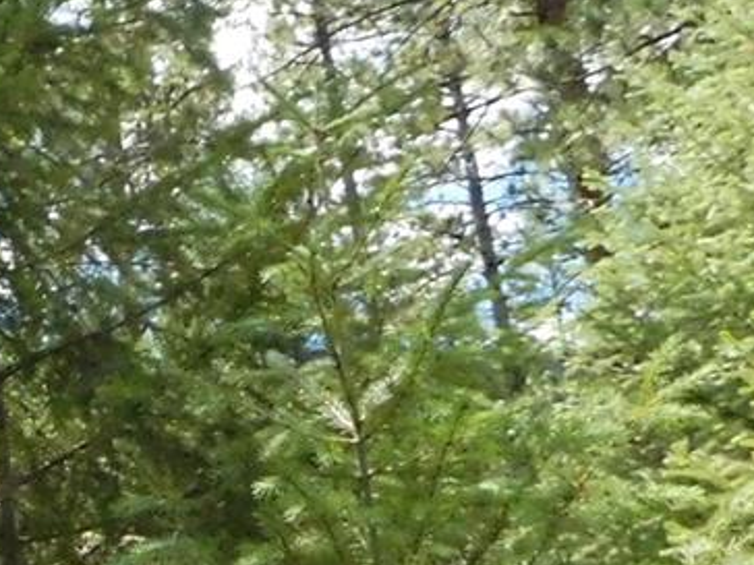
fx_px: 1982
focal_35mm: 91
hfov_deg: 18.0
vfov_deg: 16.0
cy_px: 509
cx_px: -528
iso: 800
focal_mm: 4
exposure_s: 1/800
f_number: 6
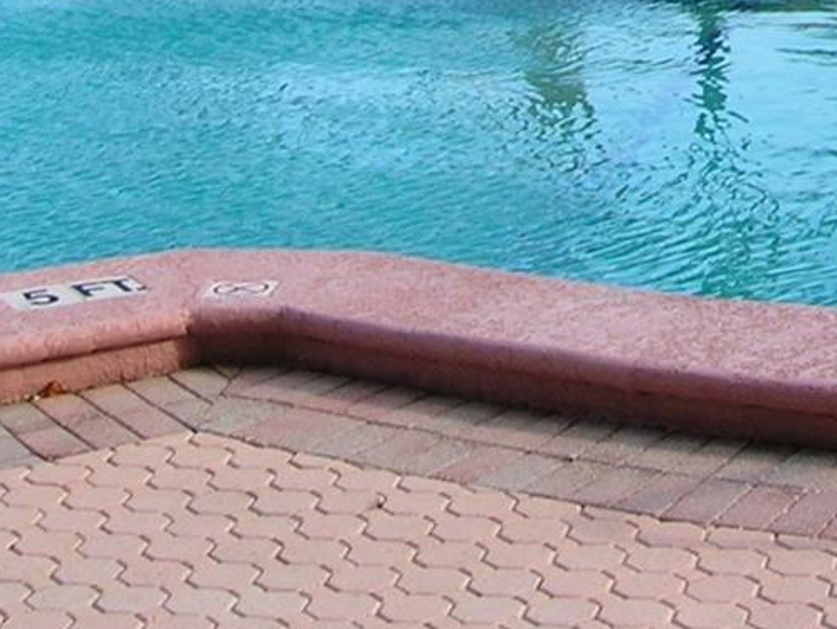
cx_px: 877
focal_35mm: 109
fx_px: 2637
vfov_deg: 12.9
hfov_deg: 17.5
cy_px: -303
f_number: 4.9
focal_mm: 5.7
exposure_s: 1/143
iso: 50
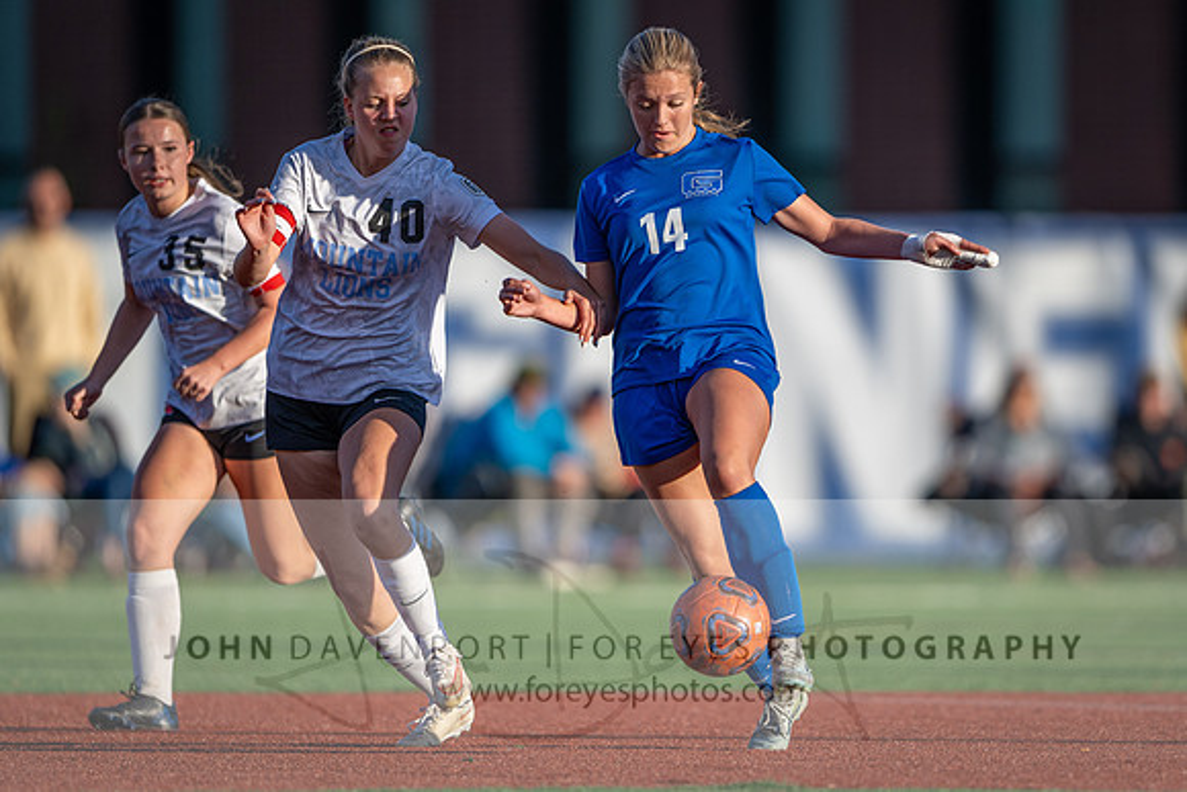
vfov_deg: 2.5
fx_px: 18096
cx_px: 814
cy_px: 388
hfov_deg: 3.8
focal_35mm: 549
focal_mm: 400
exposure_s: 1/2000
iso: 160
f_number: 2.8
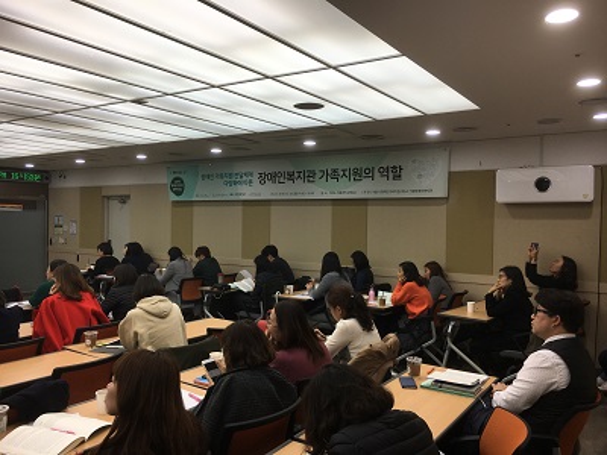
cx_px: 304
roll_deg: -0.2
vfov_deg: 48.2
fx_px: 509
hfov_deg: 61.7
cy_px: 228
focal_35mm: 29
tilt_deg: -1.0
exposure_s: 1/120
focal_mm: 4.15
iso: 25
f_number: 2.2
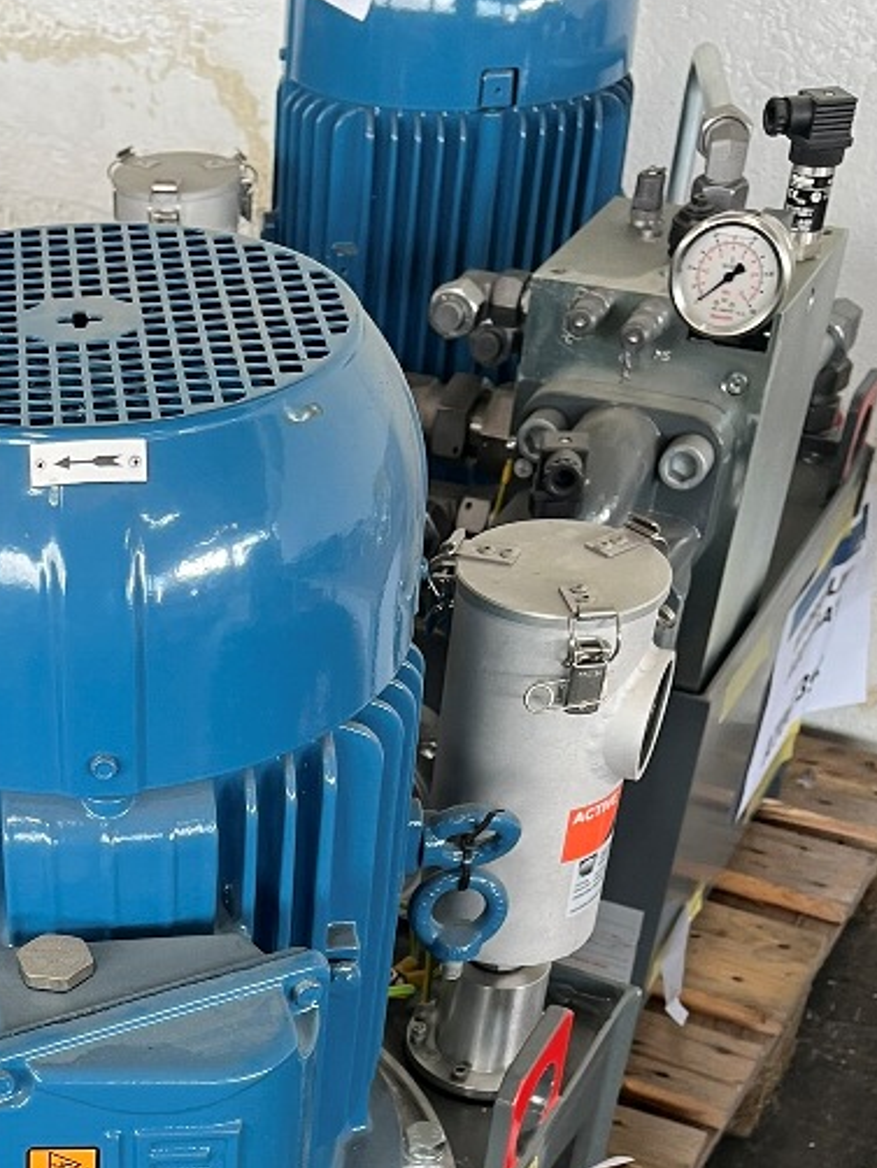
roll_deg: +5.4
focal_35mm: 53
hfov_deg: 26.5
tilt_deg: -41.4
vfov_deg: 33.6
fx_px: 1789
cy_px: 1117
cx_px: 74
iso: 80
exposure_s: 1/50
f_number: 1.6
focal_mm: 5.1
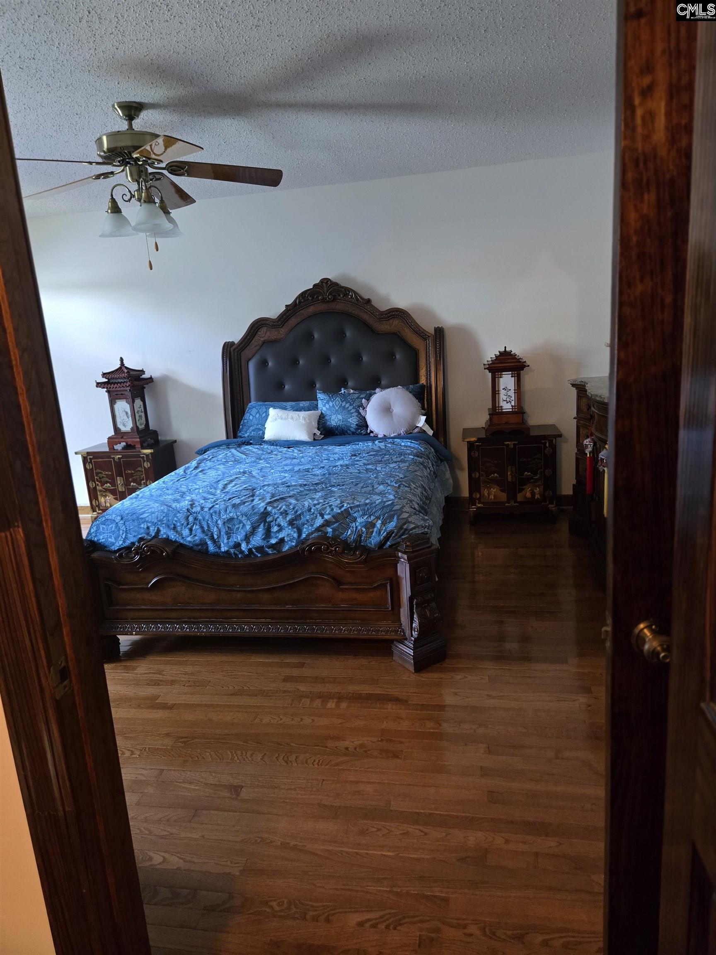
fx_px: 634
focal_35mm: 23
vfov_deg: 73.9
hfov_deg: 58.9
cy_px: 478
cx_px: 358
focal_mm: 5.4
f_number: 1.8
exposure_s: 1/60
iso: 1000
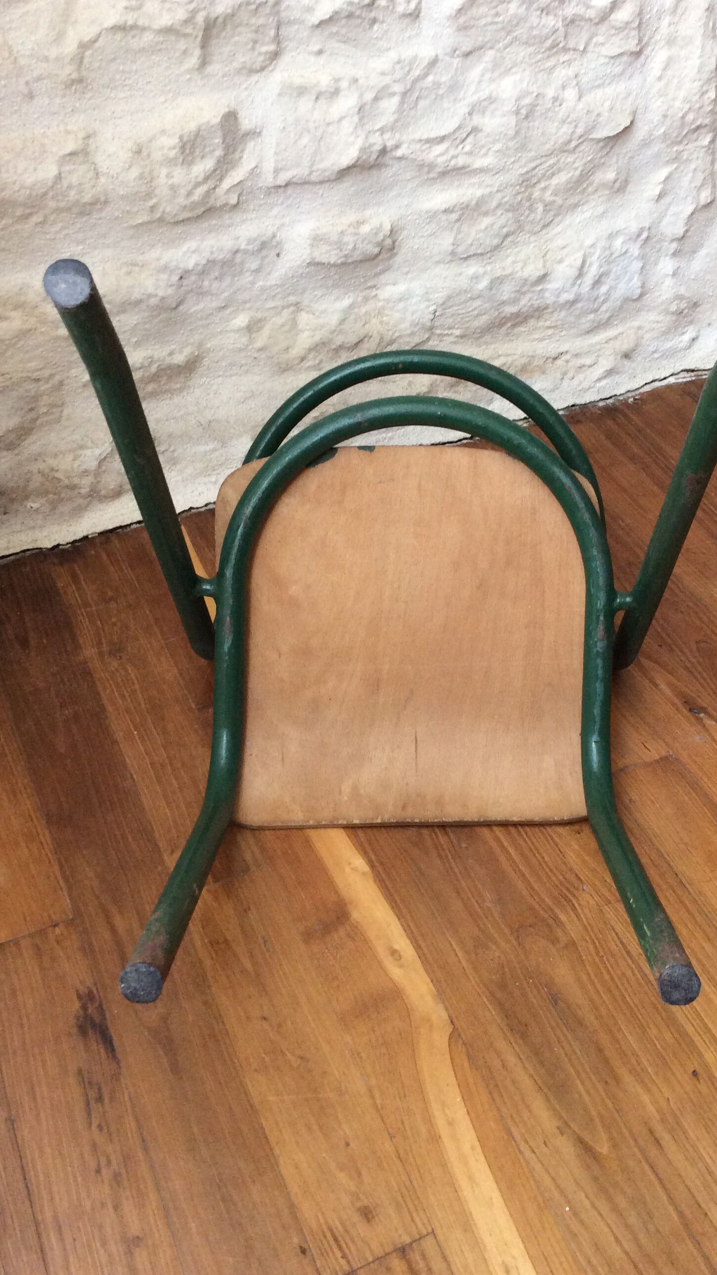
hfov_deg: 33.5
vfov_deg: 56.6
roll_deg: -0.7
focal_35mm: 35
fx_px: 1183
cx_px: 459
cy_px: 639
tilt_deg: -41.7
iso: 125
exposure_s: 1/25
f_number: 2.4
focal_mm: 3.3
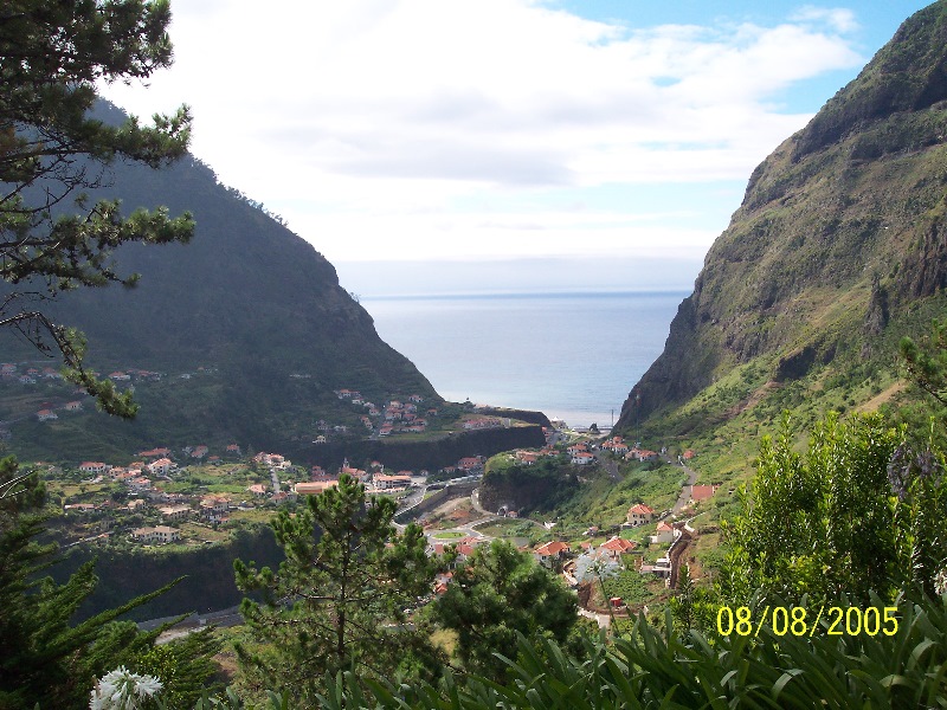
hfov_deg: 49.0
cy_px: 355
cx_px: 474
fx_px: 1040
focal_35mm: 38
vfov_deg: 37.7
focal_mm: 8
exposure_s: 1/500
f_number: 4.8
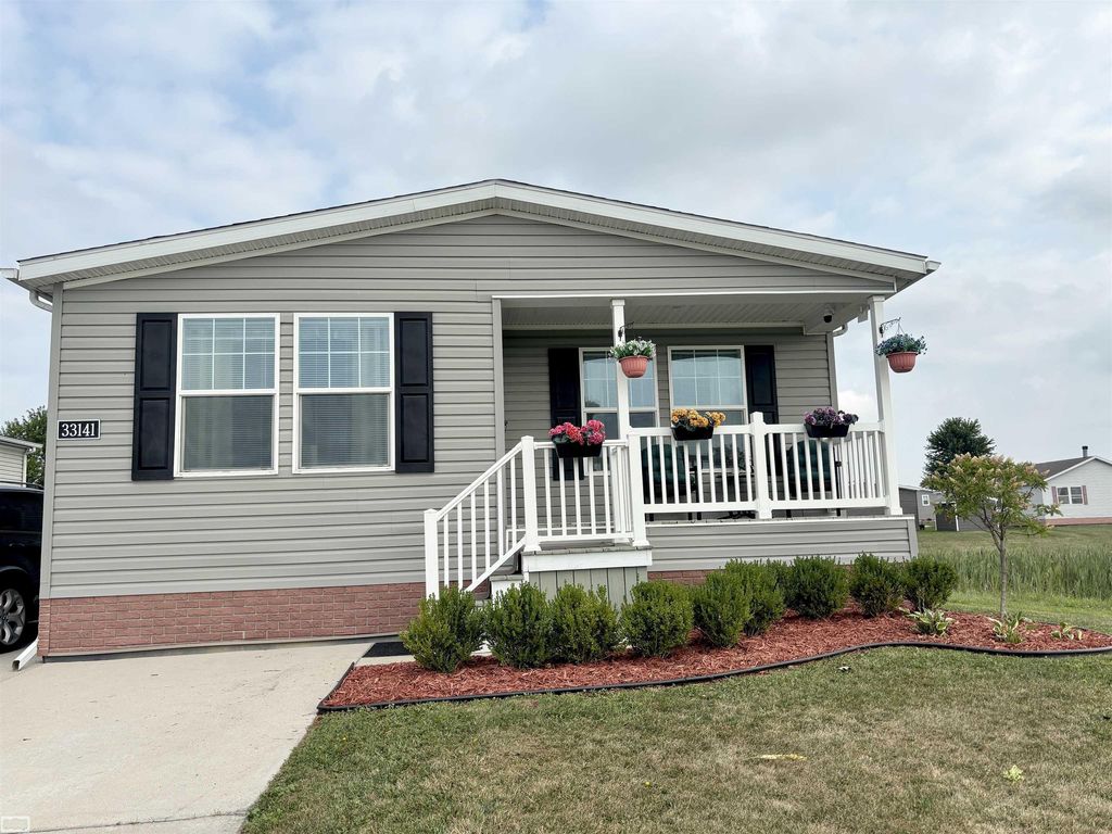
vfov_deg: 53.1
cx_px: 556
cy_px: 417
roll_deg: +1.8
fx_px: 835
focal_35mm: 26
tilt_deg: +6.6
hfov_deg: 67.3
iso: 50
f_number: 1.6
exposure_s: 1/3205
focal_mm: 5.96
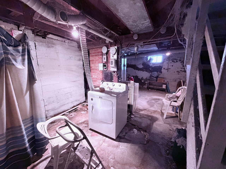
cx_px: 113
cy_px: 84
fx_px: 91
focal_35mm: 14
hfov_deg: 102.1
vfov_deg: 85.7
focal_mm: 2.22
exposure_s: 1/60
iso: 800
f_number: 2.2
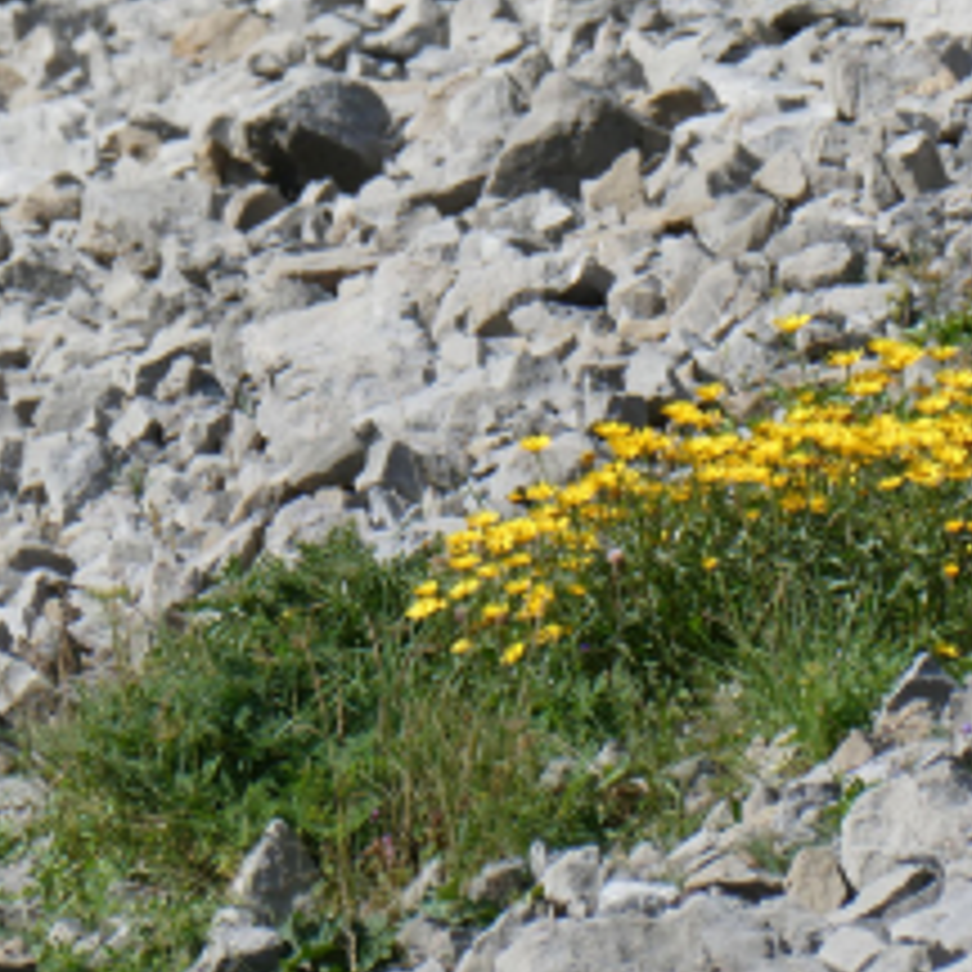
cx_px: 709
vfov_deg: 1.5
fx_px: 37550
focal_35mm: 1182
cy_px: 558
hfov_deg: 1.5
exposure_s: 1/320
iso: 80
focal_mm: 121.5
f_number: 6.3
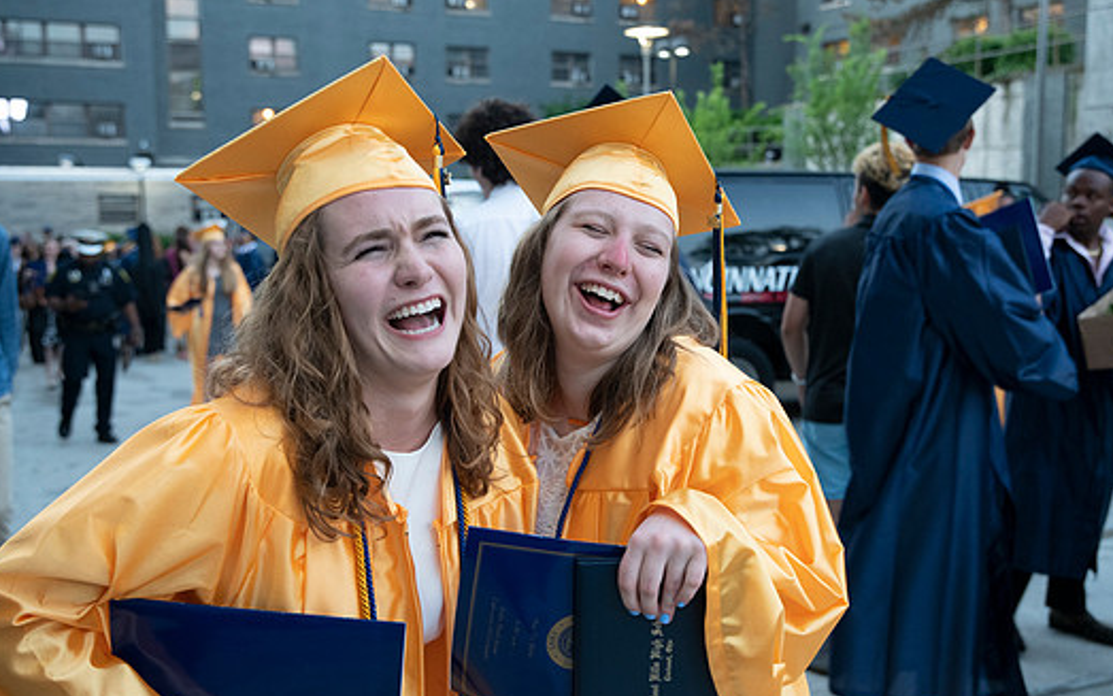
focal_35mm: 43
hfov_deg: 46.2
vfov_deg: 29.9
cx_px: 602
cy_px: 337
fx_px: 1304
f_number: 4
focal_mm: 38
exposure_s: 1/100
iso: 2000
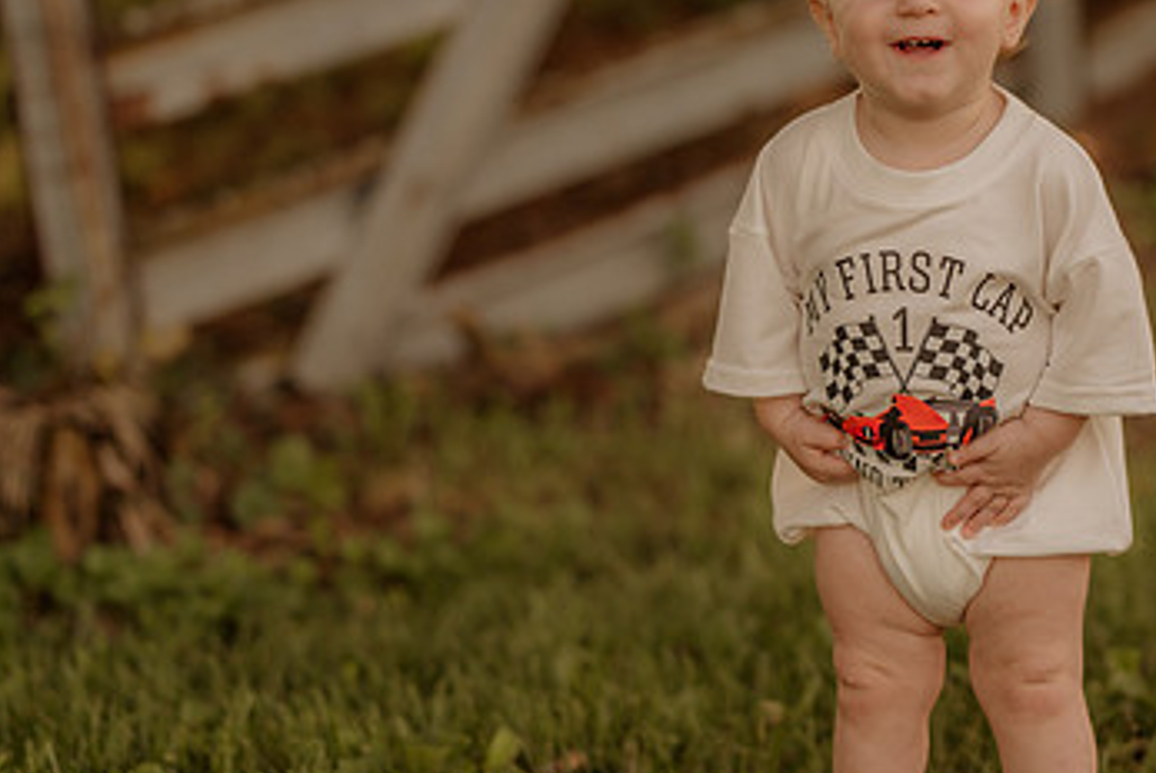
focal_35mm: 142
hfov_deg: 14.4
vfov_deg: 9.7
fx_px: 4563
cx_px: 893
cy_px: 215
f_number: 2
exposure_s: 1/1250
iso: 250
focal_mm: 85
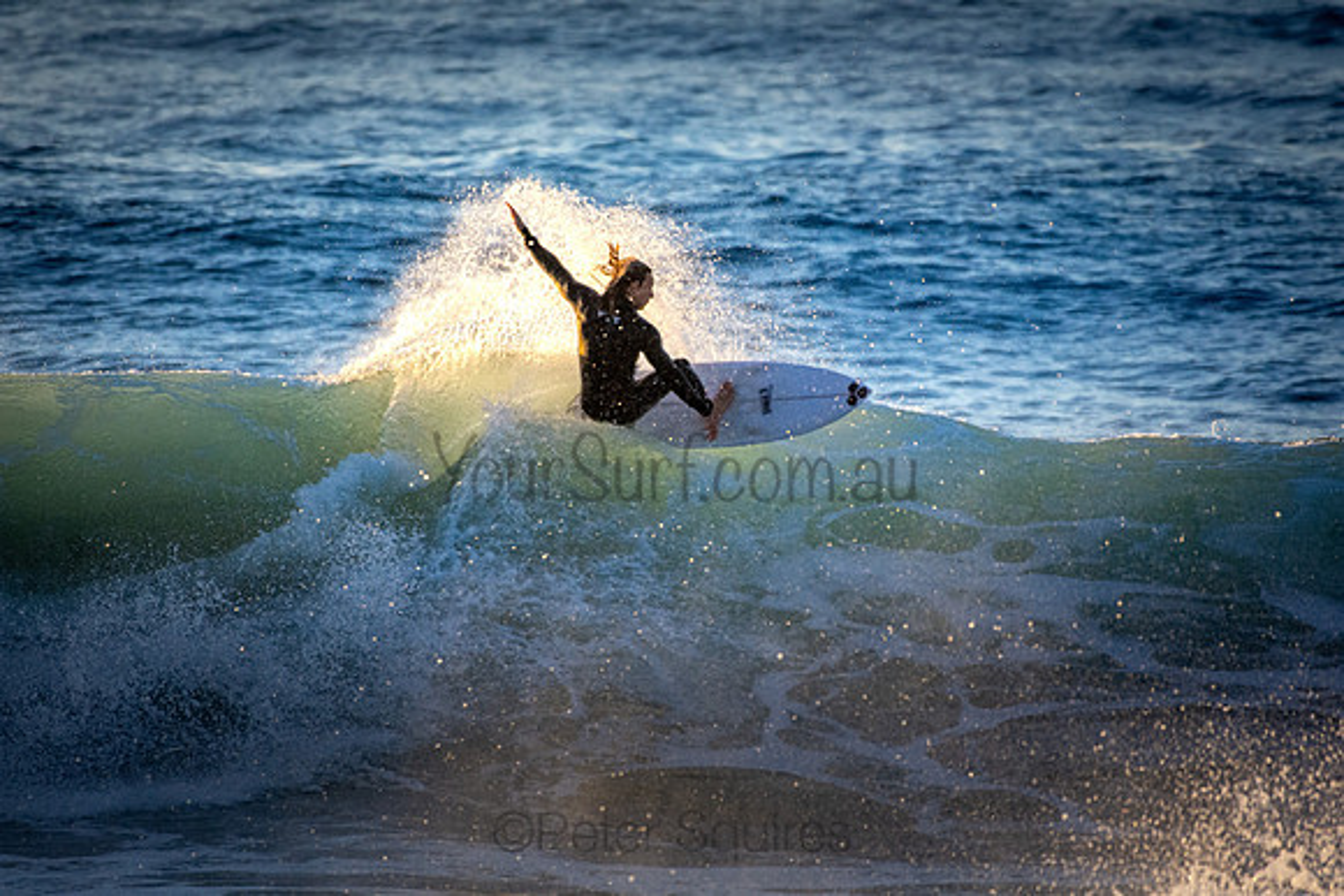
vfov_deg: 1.8
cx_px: 672
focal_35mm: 750
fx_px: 28005
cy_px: 448
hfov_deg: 2.7
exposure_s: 1/2000
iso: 1100
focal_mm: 500
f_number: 5.6
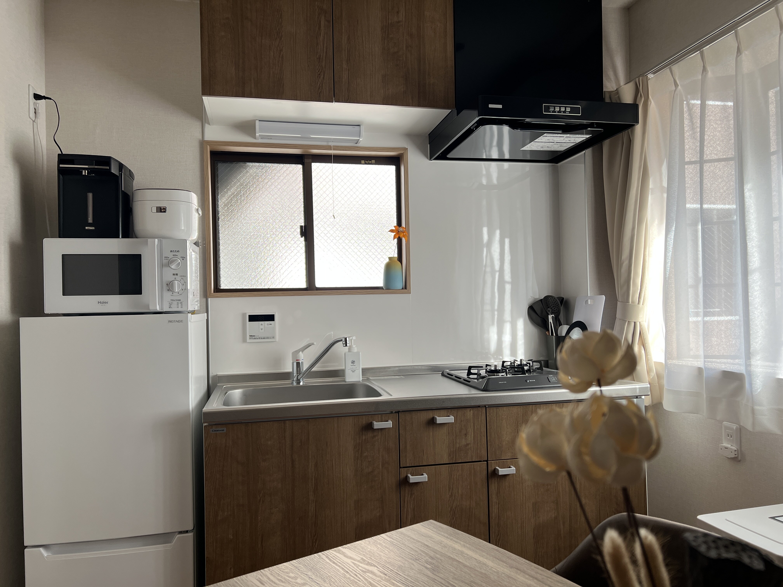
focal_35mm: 26
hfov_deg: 67.3
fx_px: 588
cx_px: 392
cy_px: 294
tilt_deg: +0.9
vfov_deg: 53.1
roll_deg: +0.7
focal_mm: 5.7
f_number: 1.5
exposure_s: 1/125
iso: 50
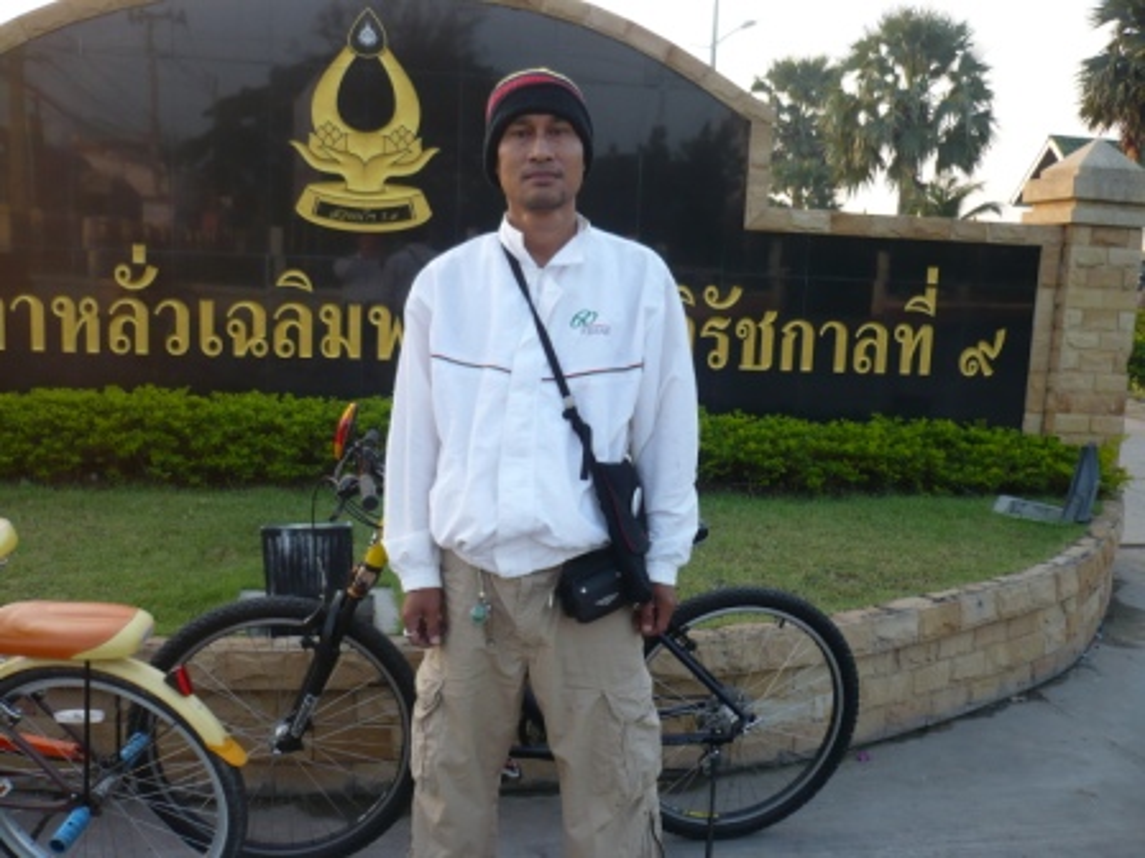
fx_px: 1158
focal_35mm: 35
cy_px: 429
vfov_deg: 40.7
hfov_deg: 52.6
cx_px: 572
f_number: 2.8
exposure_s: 1/125
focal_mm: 5.8
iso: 100
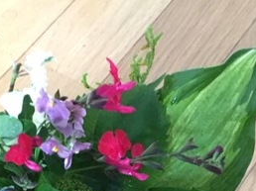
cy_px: 289
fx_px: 665
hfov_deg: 21.8
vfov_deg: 15.1
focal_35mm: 90
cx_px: 106
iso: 250
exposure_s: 1/17
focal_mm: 4.15
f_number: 2.2
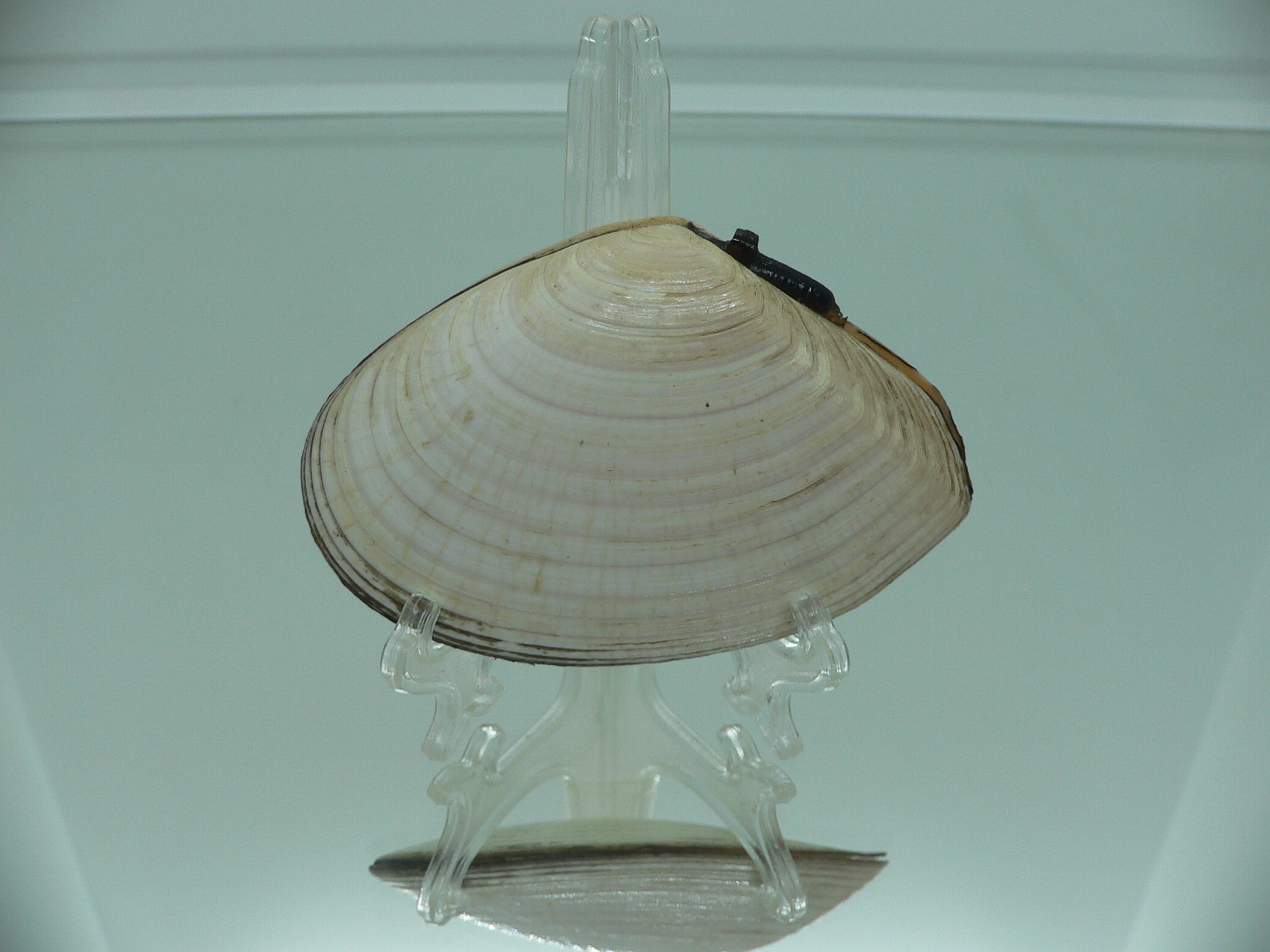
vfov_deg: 40.7
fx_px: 1284
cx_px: 635
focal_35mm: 35
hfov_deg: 52.6
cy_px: 476
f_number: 2.8
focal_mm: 4.6
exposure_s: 1/60
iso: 80
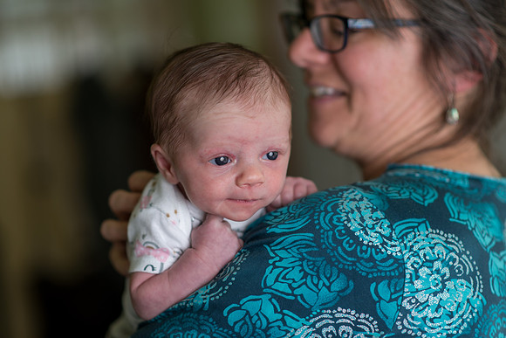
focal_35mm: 85
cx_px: 253
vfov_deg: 16.1
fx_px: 1195
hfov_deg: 23.9
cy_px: 169
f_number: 2.2
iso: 100
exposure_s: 1/125
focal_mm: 85
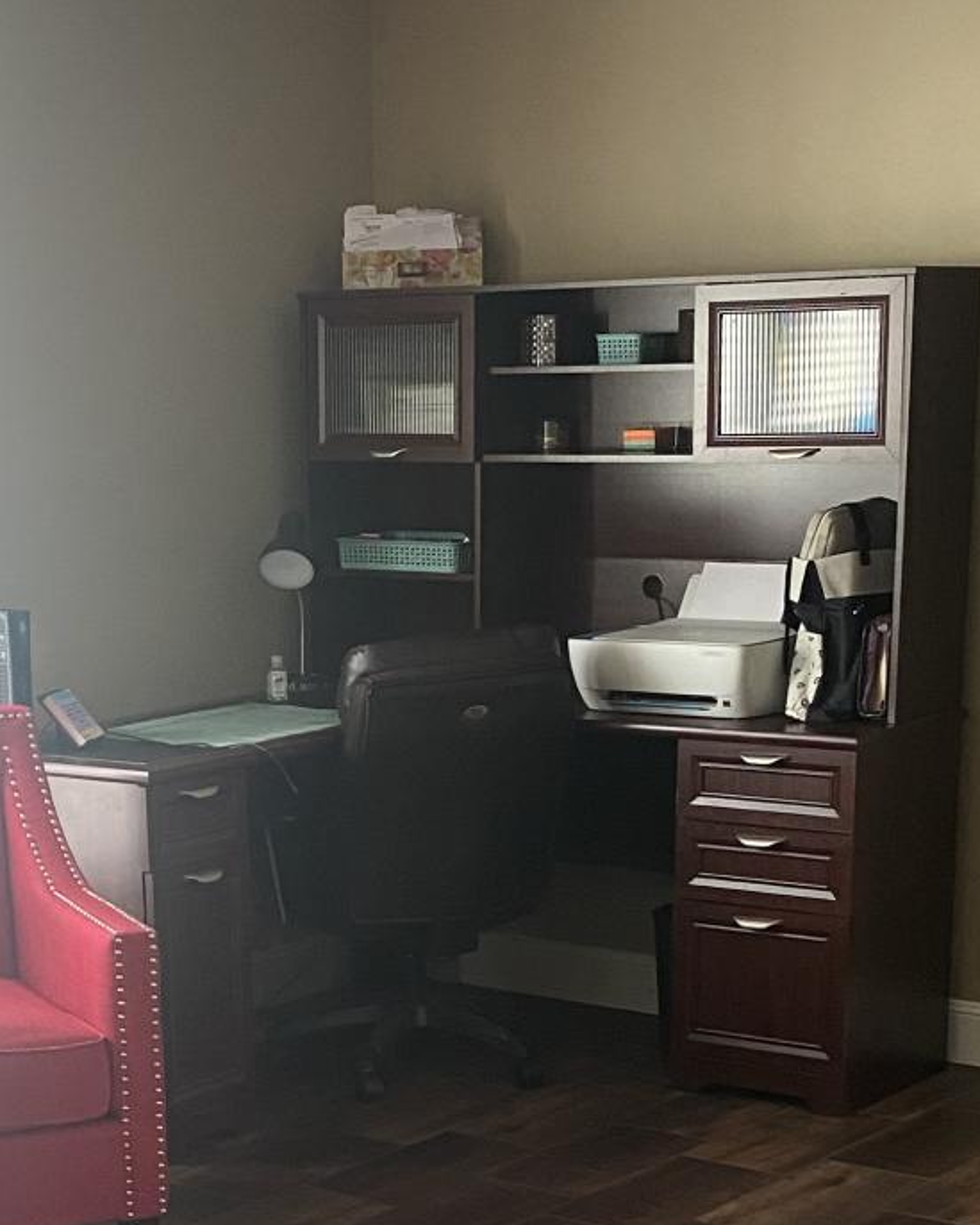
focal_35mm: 74
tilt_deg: -15.1
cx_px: 280
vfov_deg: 24.9
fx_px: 2682
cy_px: 1114
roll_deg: +1.9
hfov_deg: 20.6
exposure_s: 1/60
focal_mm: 4.25
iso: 160
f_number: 1.8
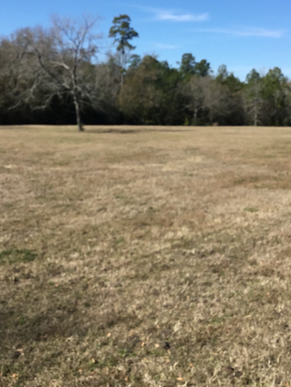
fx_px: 516
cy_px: 133
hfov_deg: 31.4
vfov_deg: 40.8
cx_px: 171
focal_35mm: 46
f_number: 2.4
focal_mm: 3.3
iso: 25
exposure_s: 1/1404
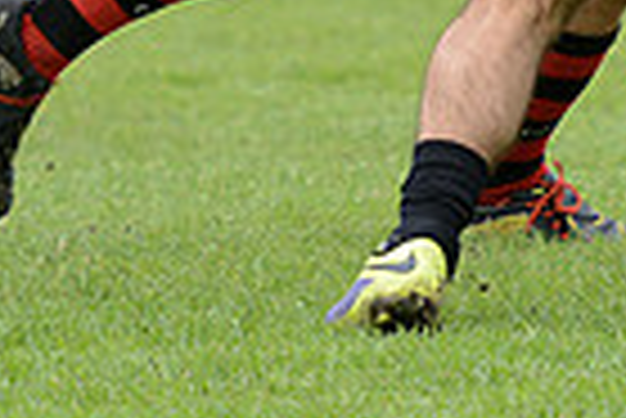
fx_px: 16676
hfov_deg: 2.1
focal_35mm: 958
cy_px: -371
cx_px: 603
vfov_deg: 1.4
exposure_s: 1/800
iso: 400
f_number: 4
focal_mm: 230
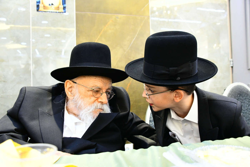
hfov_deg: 58.7
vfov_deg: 41.1
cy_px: 84
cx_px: 125
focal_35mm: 32
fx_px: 222
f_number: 5.6
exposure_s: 1/160
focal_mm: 32
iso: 4000
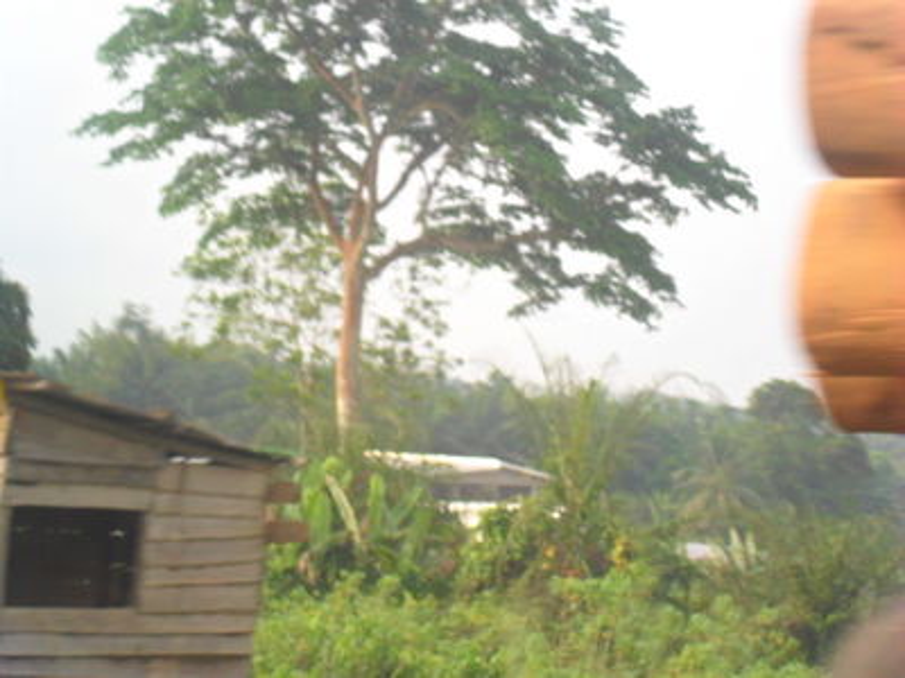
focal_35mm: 108
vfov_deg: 13.7
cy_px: 339
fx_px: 2824
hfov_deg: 18.2
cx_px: 452
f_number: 5
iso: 240
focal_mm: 19.6
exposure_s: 1/60
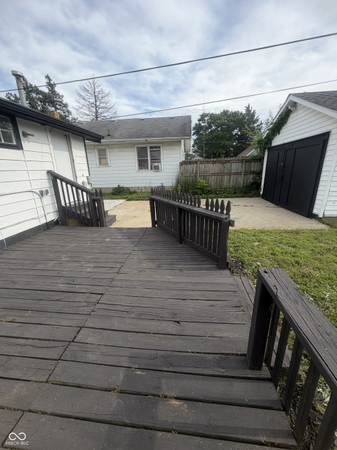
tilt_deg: -16.5
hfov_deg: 85.7
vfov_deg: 102.1
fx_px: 182
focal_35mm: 14
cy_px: 225
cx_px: 168
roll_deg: +2.3
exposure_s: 1/770
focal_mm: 2.22
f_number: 2.2
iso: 25
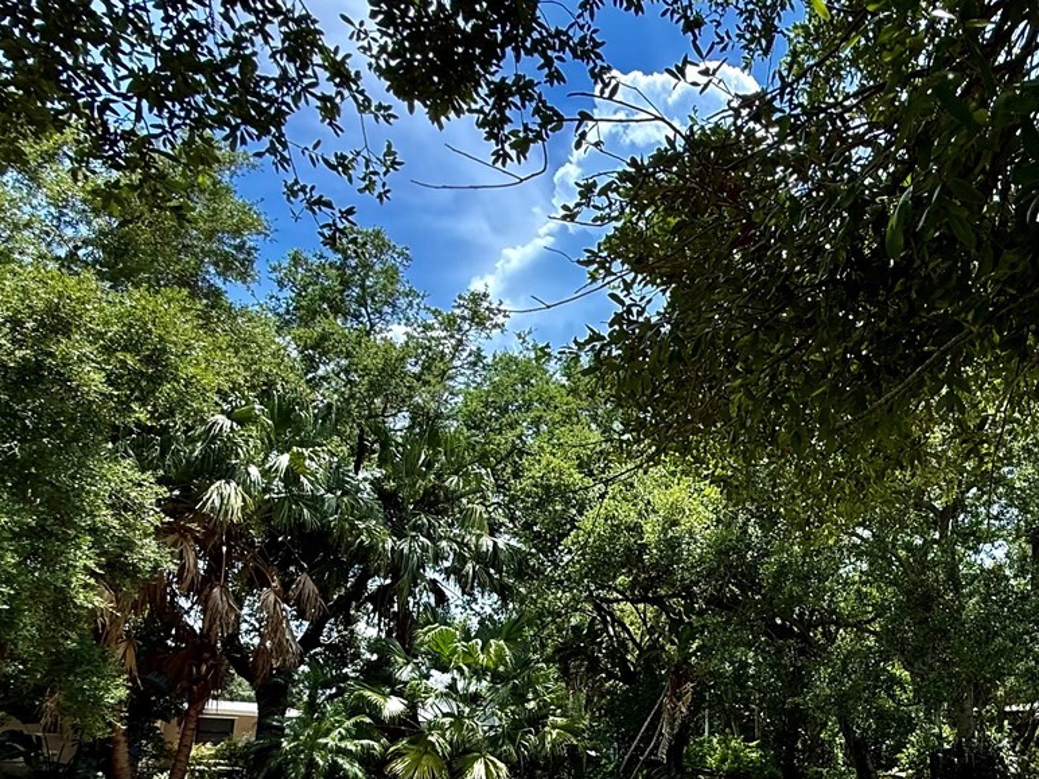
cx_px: 828
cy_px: 651
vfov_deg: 45.2
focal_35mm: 29
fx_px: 870
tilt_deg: +7.9
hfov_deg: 57.2
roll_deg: -2.2
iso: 50
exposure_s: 1/479
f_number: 2.2
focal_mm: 2.22
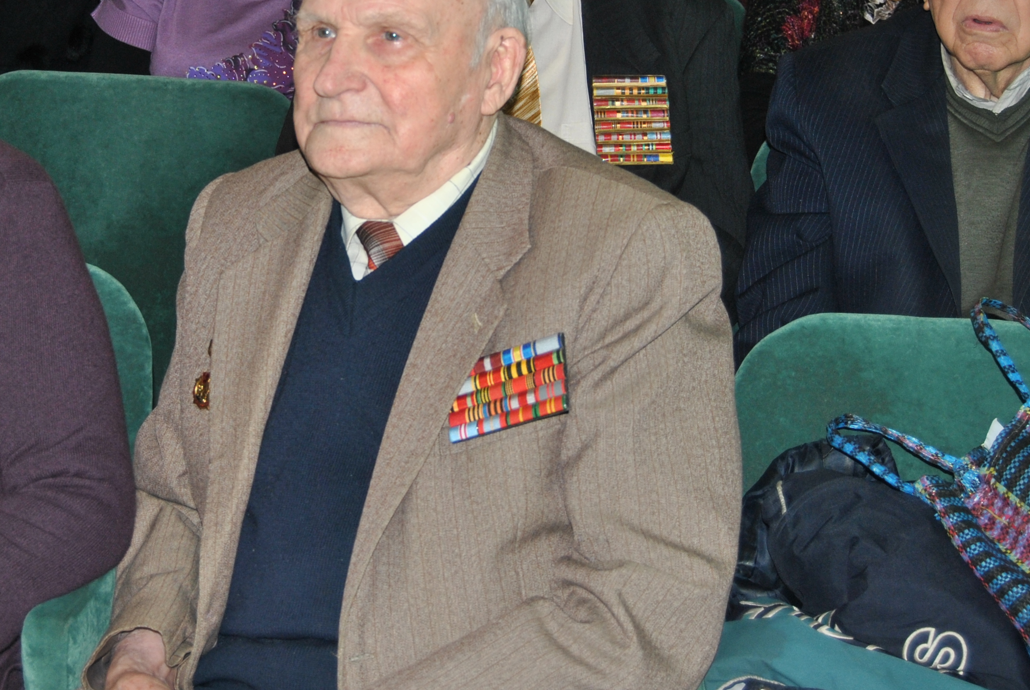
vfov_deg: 16.2
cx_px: 315
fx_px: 2404
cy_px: 126
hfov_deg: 24.0
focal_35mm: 84
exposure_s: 1/60
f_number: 4.2
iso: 200
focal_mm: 31
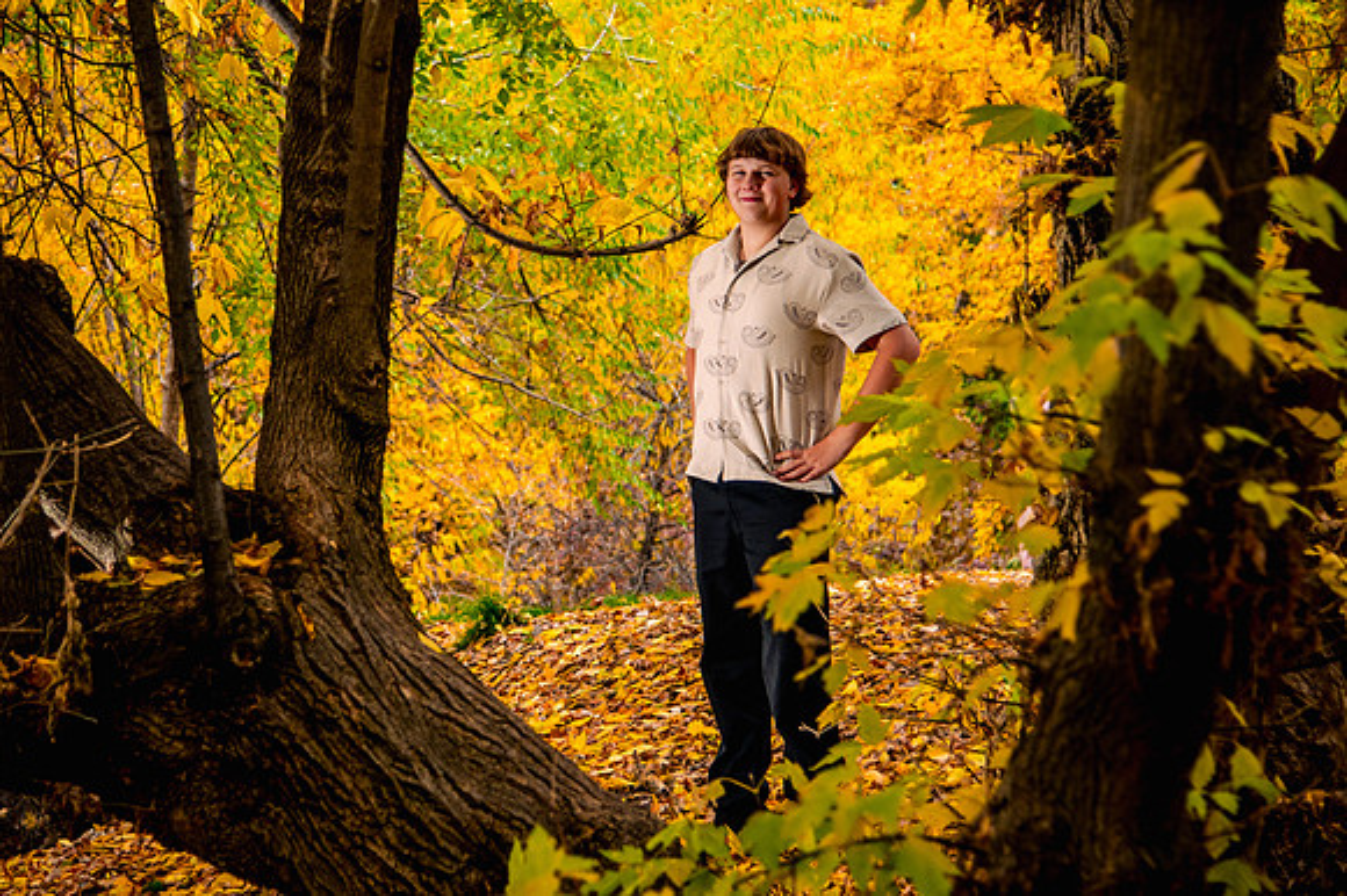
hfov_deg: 22.6
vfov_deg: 15.2
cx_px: 511
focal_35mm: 90
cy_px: 335
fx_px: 3361
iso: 640
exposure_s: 1/80
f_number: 4
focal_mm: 66
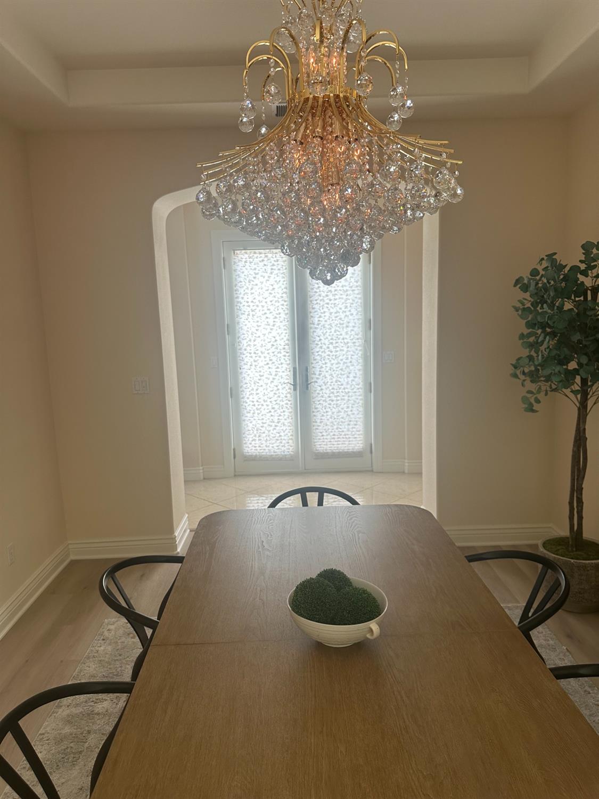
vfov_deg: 71.6
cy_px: 400
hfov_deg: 56.8
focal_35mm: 24
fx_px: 554
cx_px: 300
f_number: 1.78
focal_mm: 6.86
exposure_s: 1/120
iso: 160
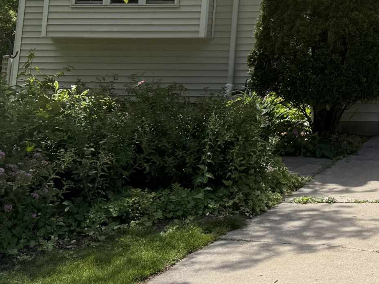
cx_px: 465
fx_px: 876
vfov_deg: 16.6
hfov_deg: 22.4
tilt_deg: +12.9
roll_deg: -0.8
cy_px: -152
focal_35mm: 80
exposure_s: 1/6173
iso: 100
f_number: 1.78
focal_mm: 6.76
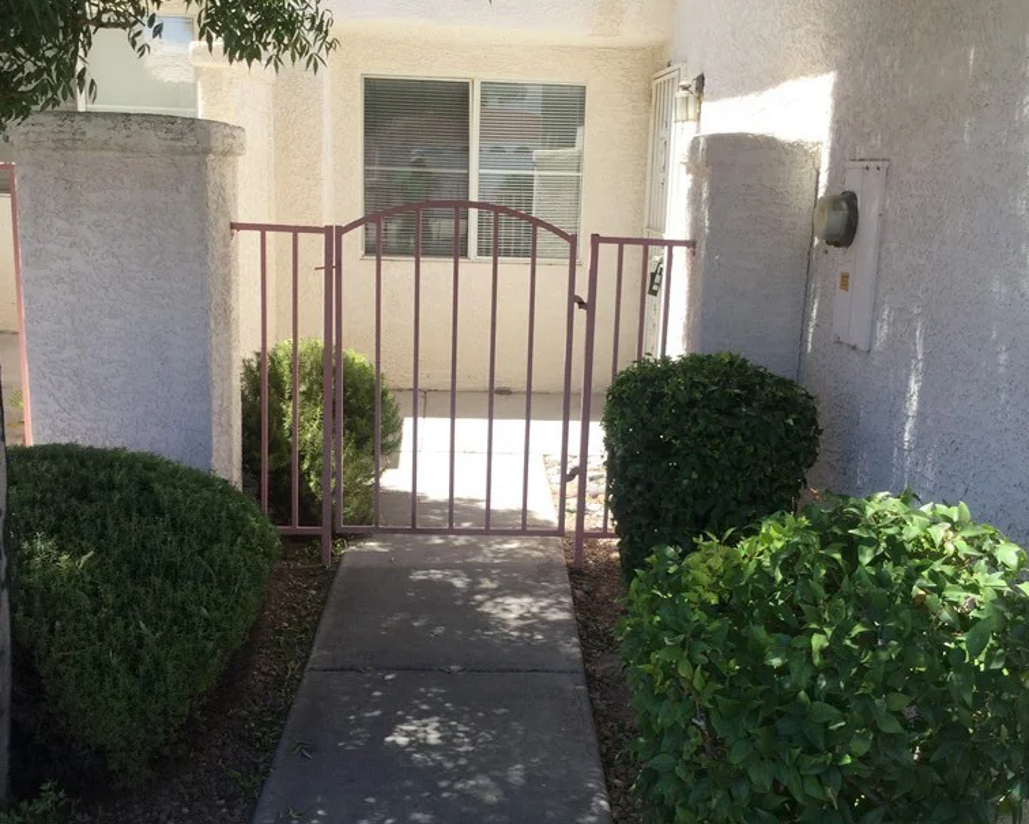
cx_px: 512
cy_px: 467
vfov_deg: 36.4
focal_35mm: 41
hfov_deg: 44.8
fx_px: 1249
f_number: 2.4
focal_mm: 3.3
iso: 25
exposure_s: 1/420
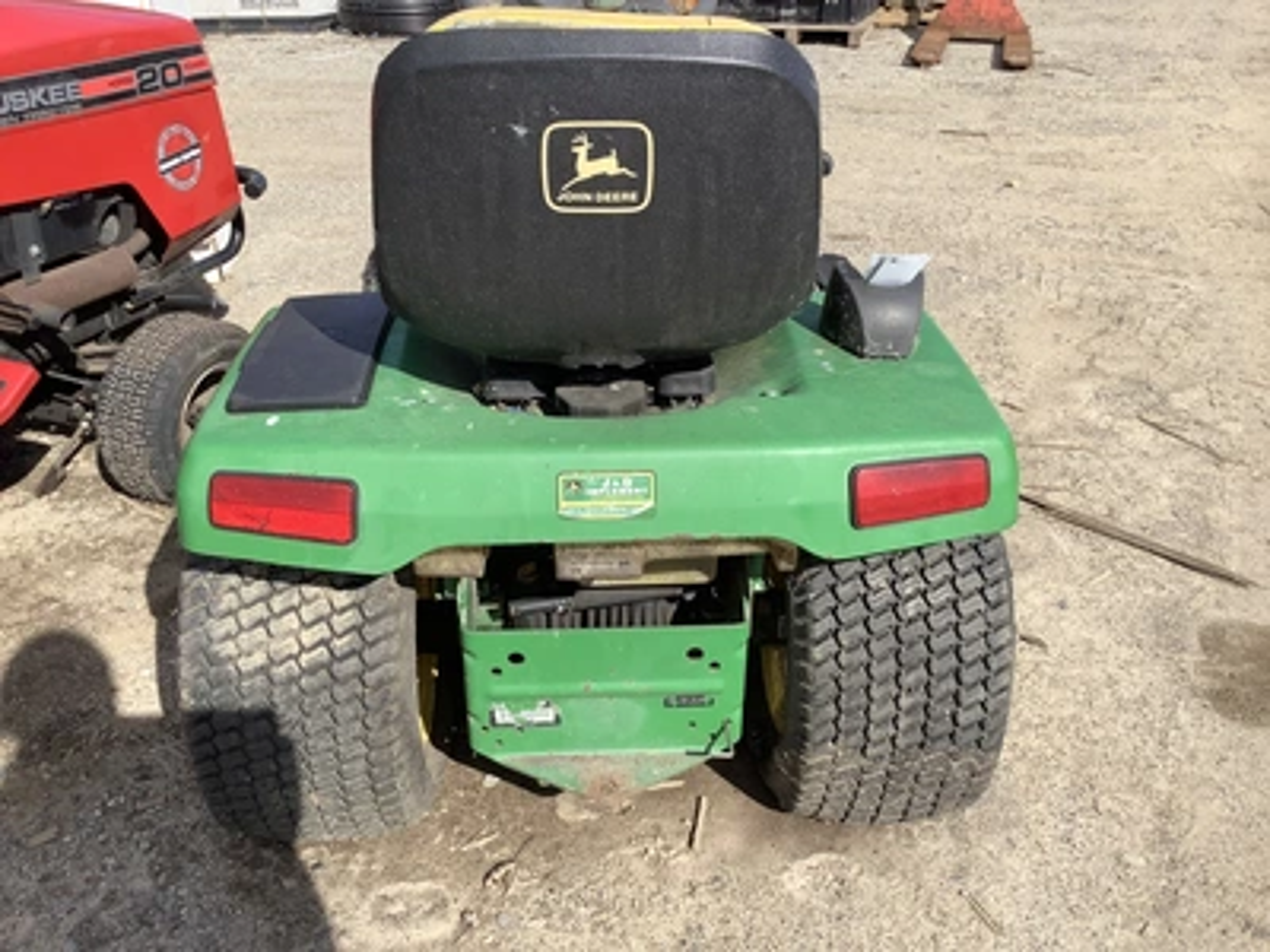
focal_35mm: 31
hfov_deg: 58.4
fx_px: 1137
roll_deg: +1.5
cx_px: 635
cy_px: 476
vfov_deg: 45.4
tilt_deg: -30.0
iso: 25
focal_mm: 3.3
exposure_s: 1/1235
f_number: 2.4
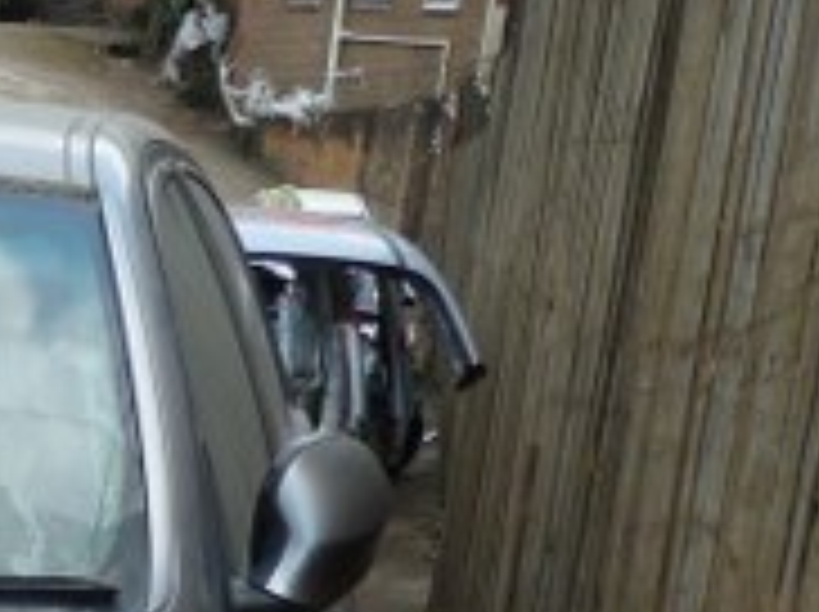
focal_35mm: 110
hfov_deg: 15.9
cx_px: -526
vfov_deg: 12.2
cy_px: 1152
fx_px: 2599
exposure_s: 1/125
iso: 80
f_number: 3.2
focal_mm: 4.5
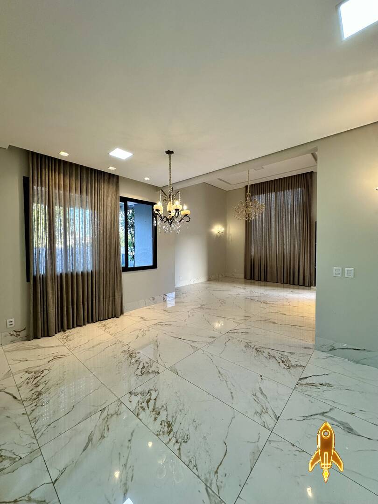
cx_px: 189
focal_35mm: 14
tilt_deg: +0.5
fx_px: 204
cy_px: 252
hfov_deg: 85.7
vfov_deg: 102.1
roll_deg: -0.6
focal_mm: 2.22
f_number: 2.2
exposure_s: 1/120
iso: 160
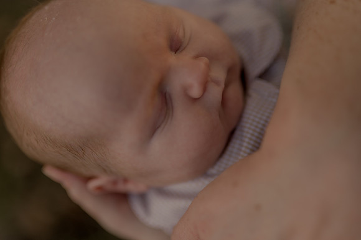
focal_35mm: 50
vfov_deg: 27.0
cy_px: 120
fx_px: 501
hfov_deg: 39.6
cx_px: 180
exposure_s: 1/640
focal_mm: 50
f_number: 1.8
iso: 160
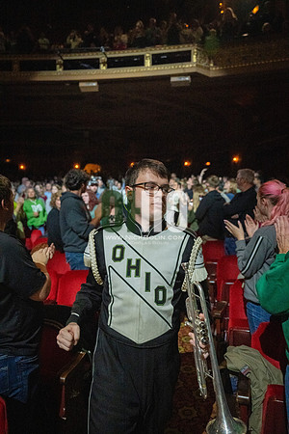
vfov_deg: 71.5
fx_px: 301
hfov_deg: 51.3
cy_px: 217
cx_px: 144
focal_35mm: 25
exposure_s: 1/500
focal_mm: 25
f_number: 2.8
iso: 12800
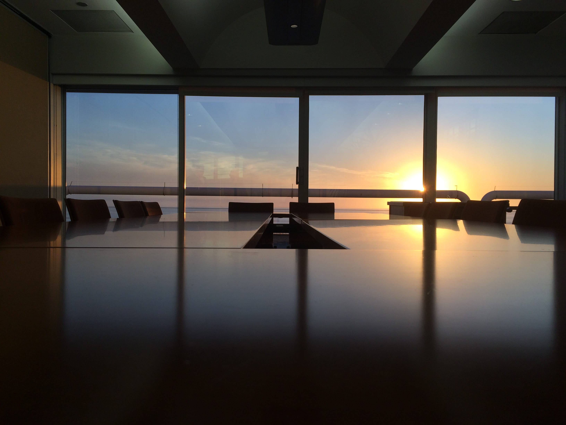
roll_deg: +0.8
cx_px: 283
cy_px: 212
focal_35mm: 29
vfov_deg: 48.2
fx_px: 474
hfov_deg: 61.7
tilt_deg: -0.2
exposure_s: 1/266
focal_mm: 4.15
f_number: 2.2
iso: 32
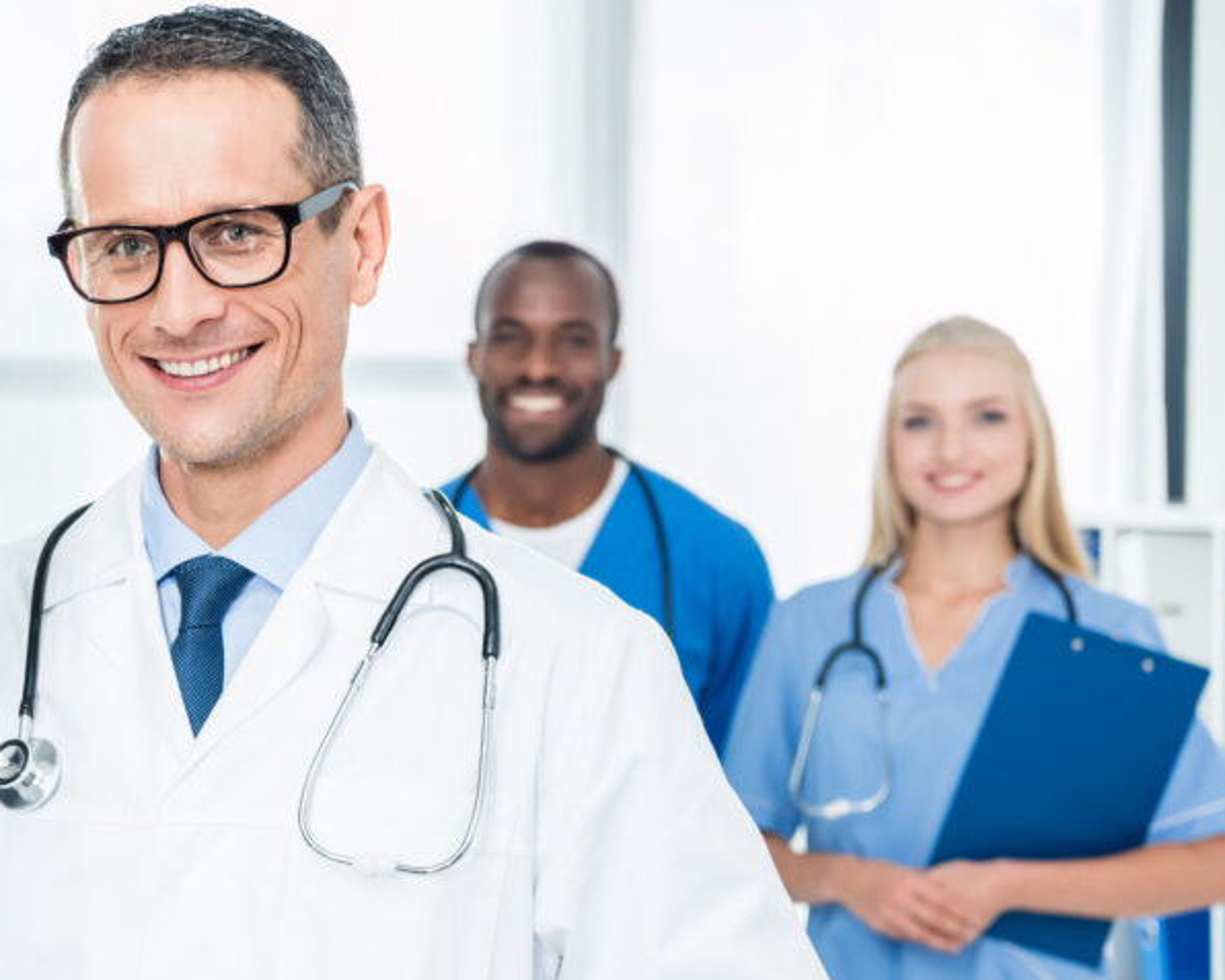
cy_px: 667
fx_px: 3626
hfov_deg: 19.0
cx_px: 218
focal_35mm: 100
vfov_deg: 15.4
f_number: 5
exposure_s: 1/200
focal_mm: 62
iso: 640
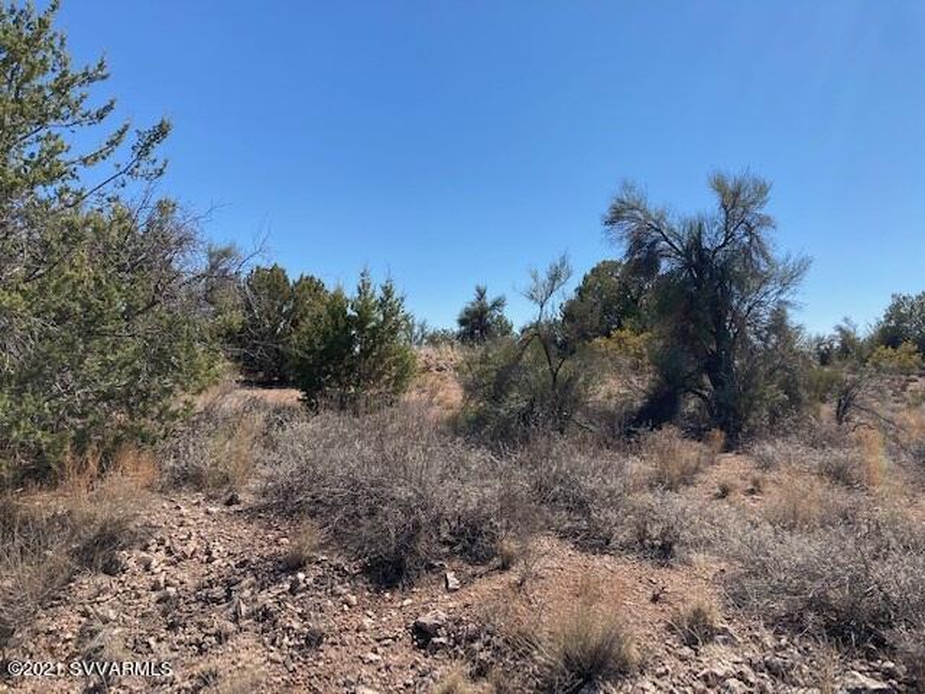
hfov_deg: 63.4
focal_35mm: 28
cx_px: 462
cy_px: 347
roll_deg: -2.0
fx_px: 748
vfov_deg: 49.7
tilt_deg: +3.1
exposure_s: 1/1845
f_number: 1.8
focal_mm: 3.99
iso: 20
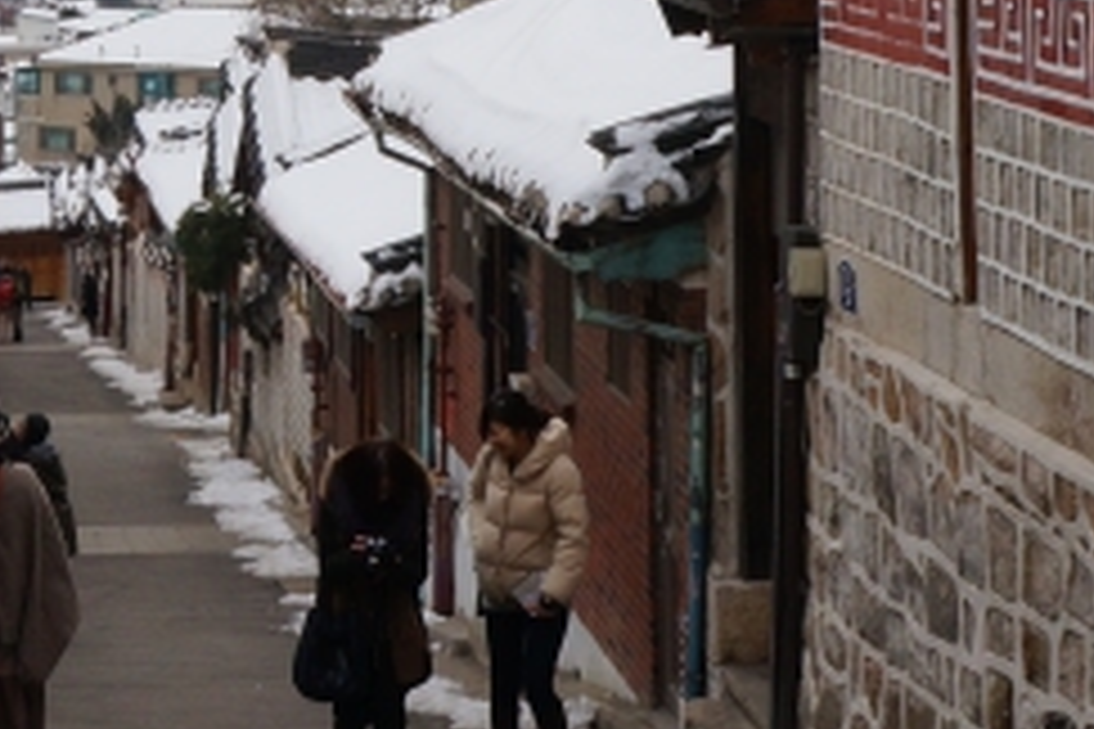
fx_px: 3373
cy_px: -396
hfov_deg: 18.3
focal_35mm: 111
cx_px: 257
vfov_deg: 11.8
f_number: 13
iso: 200
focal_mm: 18
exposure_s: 1/250
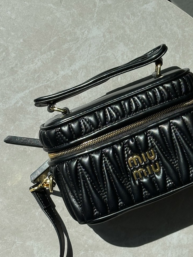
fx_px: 736
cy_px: 133
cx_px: 154
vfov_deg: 19.8
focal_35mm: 99
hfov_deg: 14.8
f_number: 1.78
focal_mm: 6.86
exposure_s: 1/2469
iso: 64
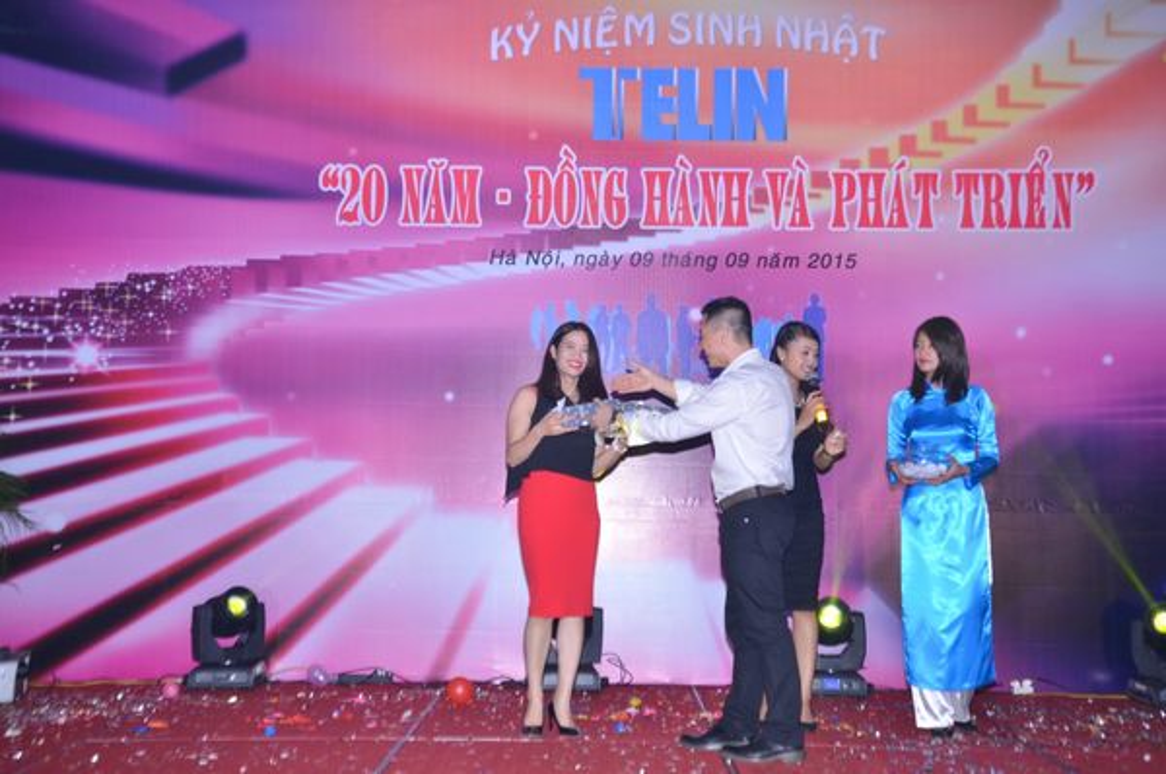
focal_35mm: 48
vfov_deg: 28.0
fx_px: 1552
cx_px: 583
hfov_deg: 41.2
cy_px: 387
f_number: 6.3
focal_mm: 32
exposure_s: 1/125
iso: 320
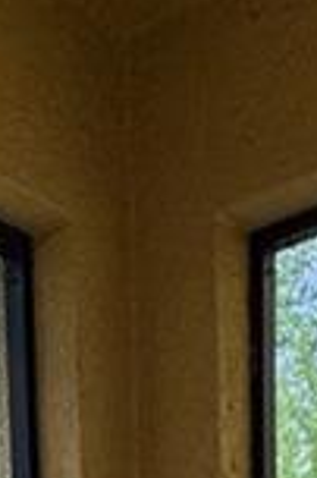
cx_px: -9
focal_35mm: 115
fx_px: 1522
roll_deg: +2.6
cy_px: 1107
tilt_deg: -7.8
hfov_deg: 11.7
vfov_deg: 13.6
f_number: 2.2
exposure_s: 1/120
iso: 200
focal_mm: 2.22
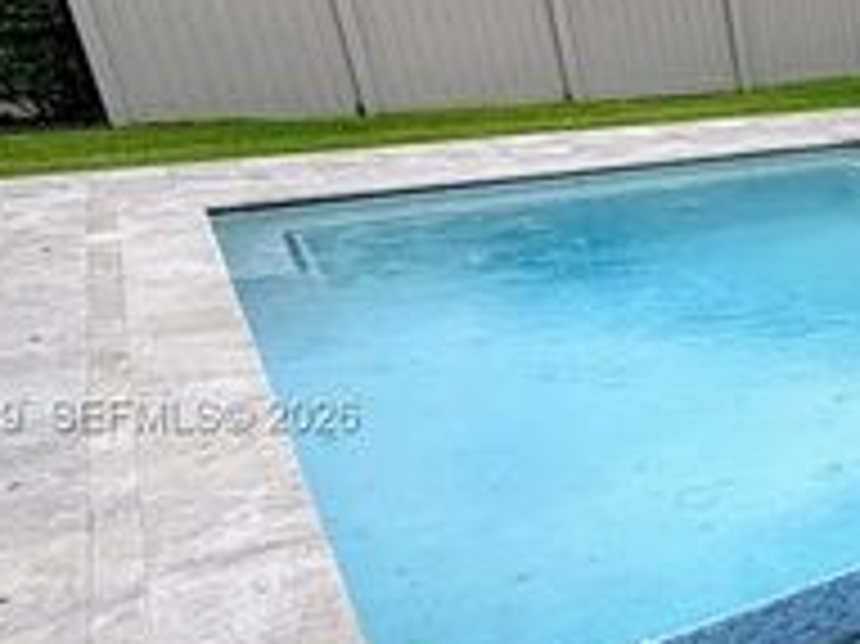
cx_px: 1238
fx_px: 1167
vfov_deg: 30.7
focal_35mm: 47
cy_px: 419
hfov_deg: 28.7
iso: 40
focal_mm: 2.22
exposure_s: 1/726
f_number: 2.2
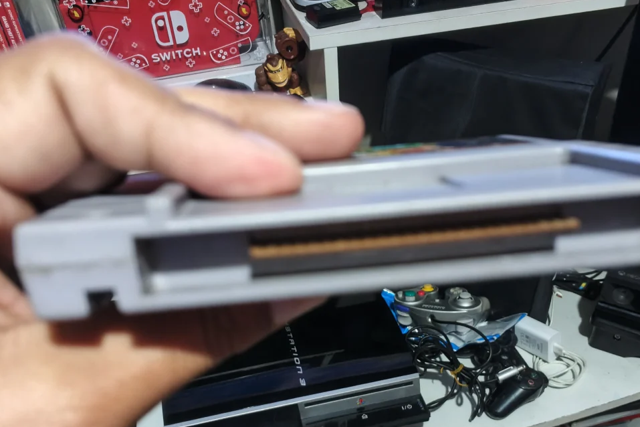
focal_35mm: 30
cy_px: 296
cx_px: 348
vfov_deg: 42.8
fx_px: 533
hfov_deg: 61.8
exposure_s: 1/24
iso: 2554
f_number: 1.6
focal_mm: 4.11
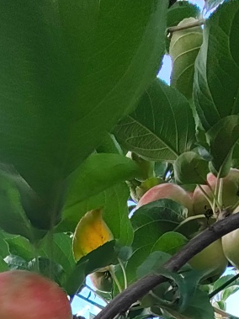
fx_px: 414
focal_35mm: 45
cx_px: 58
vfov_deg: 31.8
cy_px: 419
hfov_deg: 31.6
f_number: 2.2
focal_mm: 1.68
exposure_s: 1/153
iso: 100
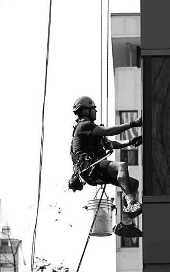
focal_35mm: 287
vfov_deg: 7.3
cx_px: 83
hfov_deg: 4.6
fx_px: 2129
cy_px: 118
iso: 320
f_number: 5.6
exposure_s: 1/500
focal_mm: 116
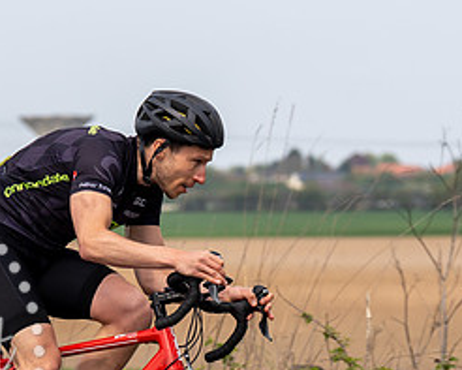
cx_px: 171
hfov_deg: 6.3
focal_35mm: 306
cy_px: 152
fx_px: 4186
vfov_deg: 5.1
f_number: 4
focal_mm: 102
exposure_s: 1/1000
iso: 100
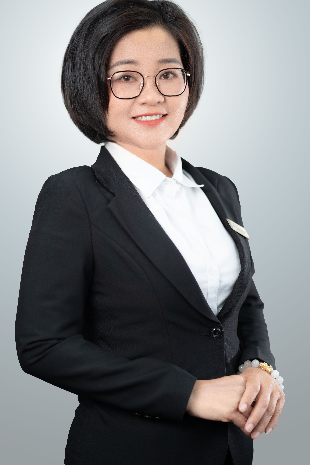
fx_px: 1188
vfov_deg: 22.1
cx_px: 164
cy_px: 217
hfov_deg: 14.9
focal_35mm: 92
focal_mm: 85
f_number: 1.8
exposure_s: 1/200
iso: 100
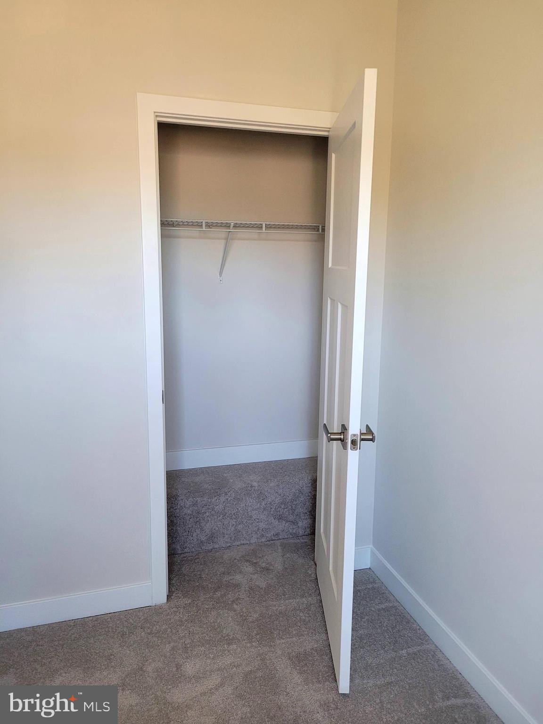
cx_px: 272
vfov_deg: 67.3
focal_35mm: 26
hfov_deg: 53.1
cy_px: 362
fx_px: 544
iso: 200
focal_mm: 5.4
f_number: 1.8
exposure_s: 1/60
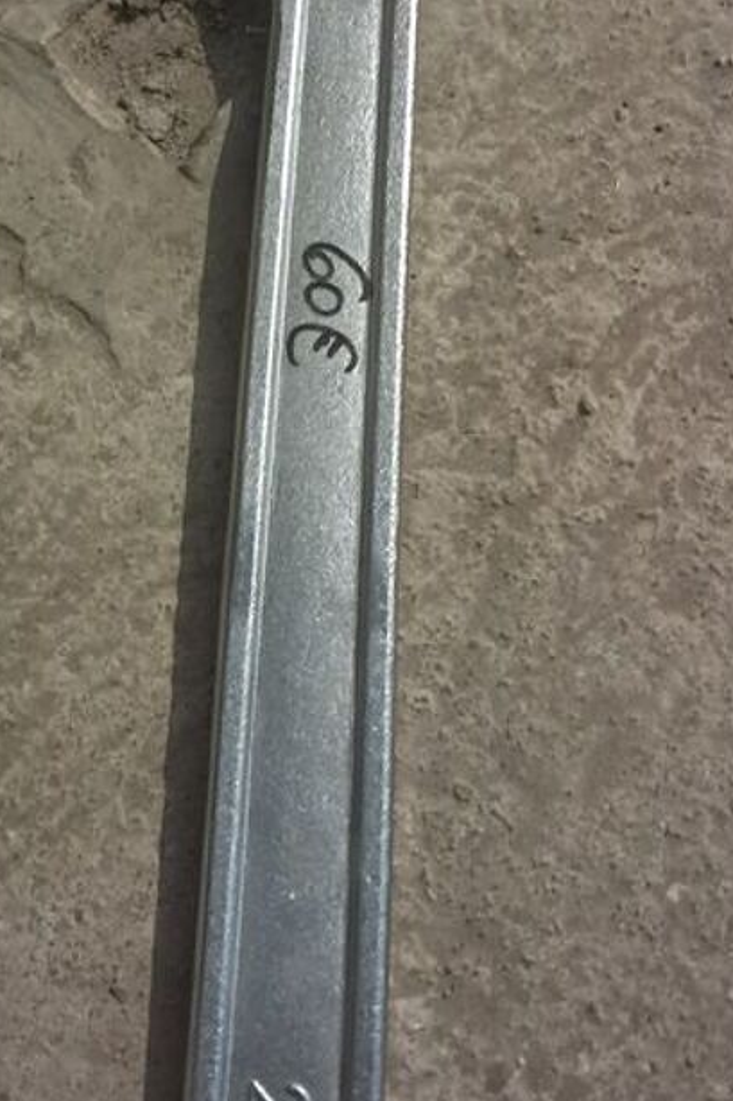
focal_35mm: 61
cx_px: 129
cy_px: 417
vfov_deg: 32.7
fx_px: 1864
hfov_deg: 21.9
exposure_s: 1/25
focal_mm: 4
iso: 800
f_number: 1.8
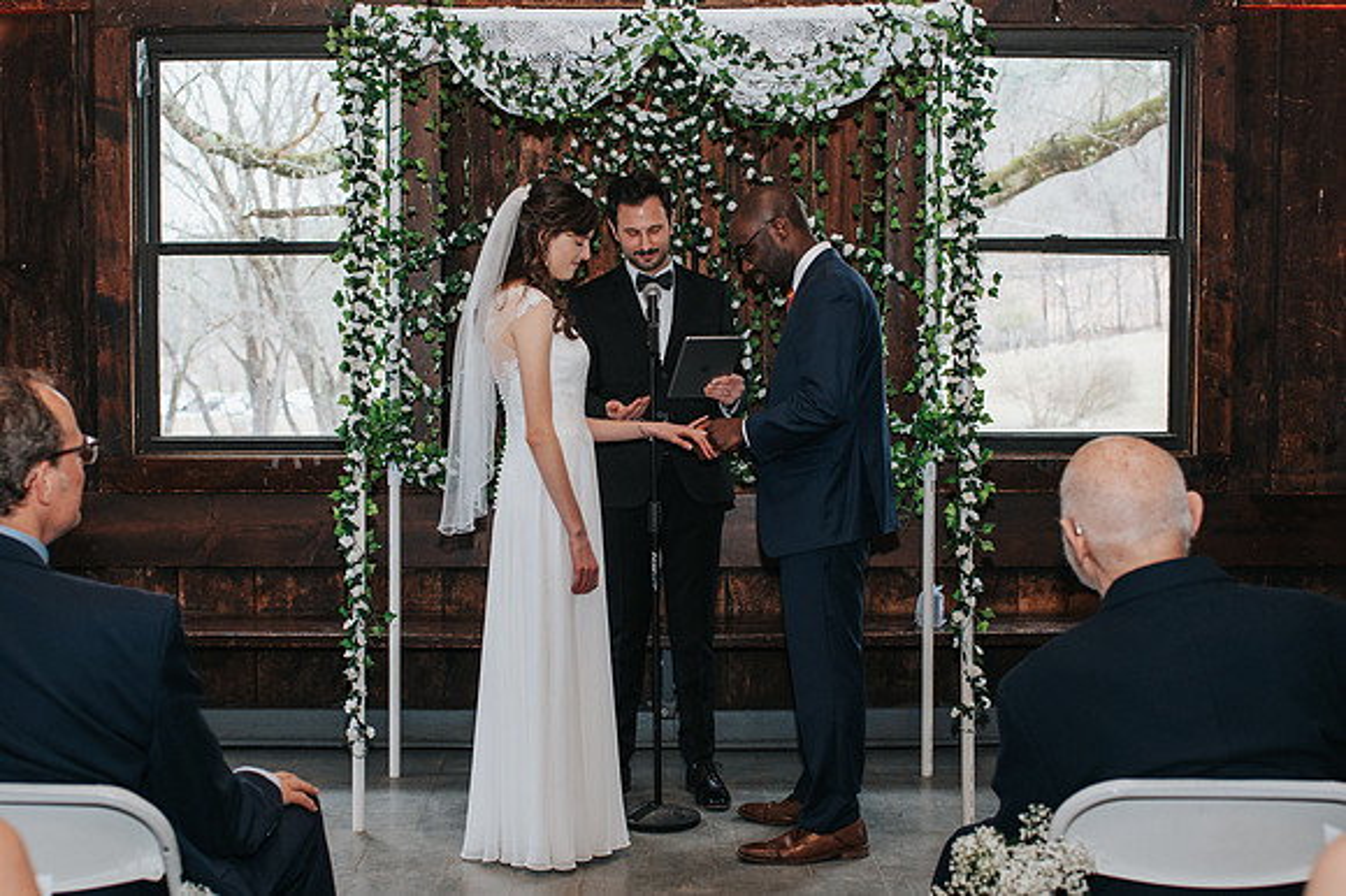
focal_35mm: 53
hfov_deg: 37.8
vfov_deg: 25.7
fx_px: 1964
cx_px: 615
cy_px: 451
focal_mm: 35
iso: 1000
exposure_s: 1/160
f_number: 2.8
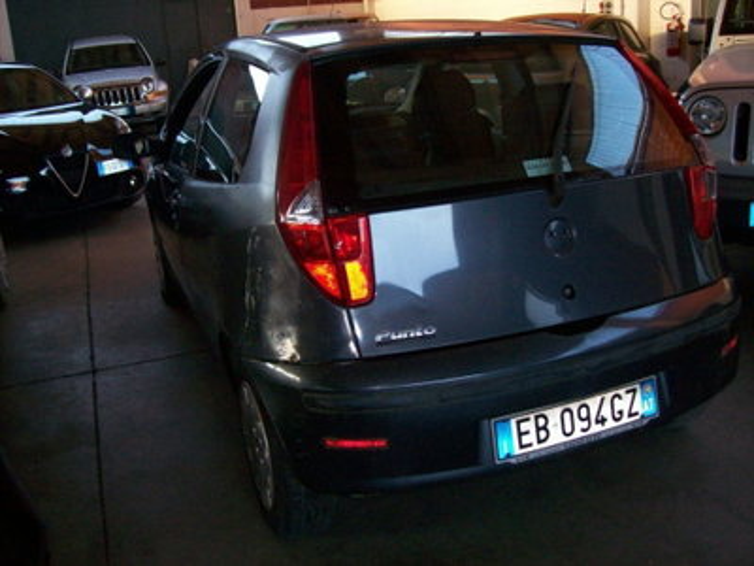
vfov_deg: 39.7
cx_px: 377
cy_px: 283
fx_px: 784
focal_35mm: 36
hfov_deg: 51.4
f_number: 2.7
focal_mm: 6
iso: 200
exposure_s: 1/64
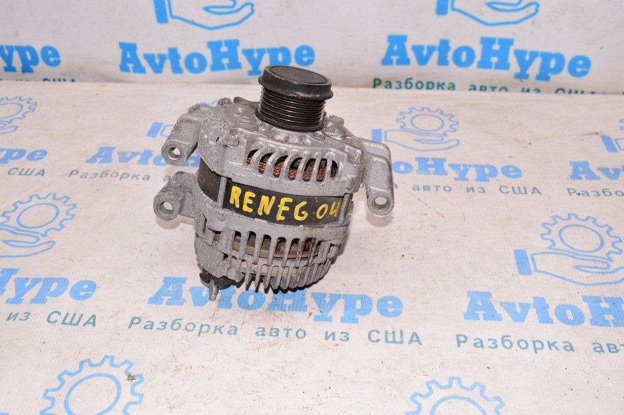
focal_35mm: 38
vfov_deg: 35.4
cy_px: 208
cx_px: 312
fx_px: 649
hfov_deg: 51.3
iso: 1600
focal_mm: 25
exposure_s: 1/125
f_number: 8
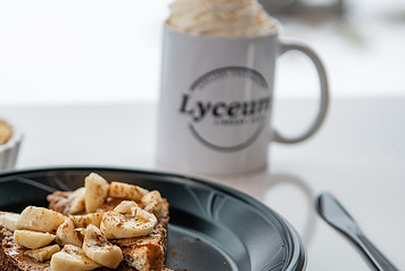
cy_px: 218
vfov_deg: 13.5
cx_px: 80
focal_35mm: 101
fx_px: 1137
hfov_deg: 20.0
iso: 200
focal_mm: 62
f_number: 4
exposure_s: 1/200
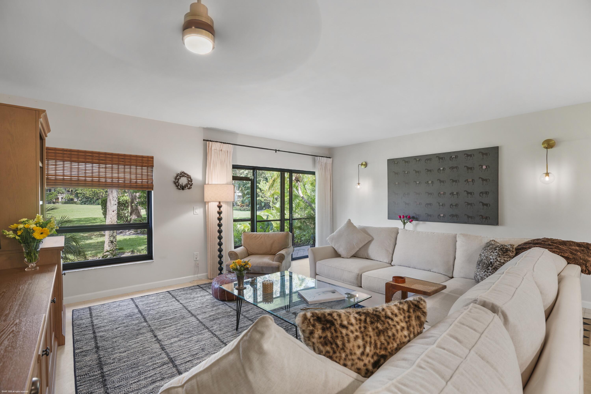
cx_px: 296
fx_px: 263
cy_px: 197
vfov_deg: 73.7
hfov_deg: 96.7
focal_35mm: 16
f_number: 6.3
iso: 100
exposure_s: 1.6
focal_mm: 16
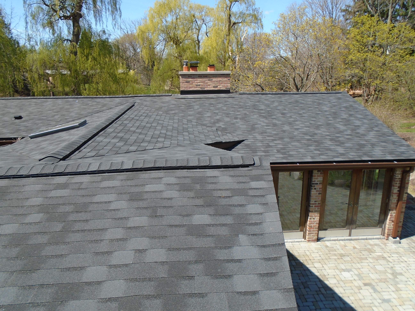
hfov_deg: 67.3
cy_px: 156
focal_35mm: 26
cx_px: 208
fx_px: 312
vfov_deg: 53.1
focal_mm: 4.6
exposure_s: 1/640
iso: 100
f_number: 3.2
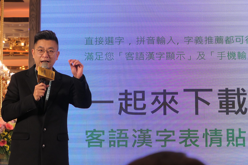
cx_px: 124
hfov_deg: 17.5
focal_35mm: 117
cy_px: 82
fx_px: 806
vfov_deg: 11.7
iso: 250
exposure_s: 1/125
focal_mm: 26.4
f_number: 2.8
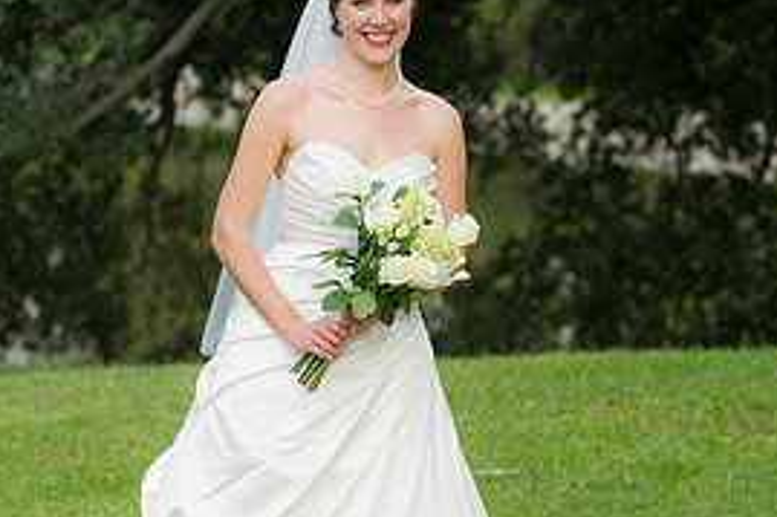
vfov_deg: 5.8
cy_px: 297
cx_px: 364
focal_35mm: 237
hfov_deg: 8.7
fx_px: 5112
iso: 320
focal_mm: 110
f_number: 3.5
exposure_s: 1/640
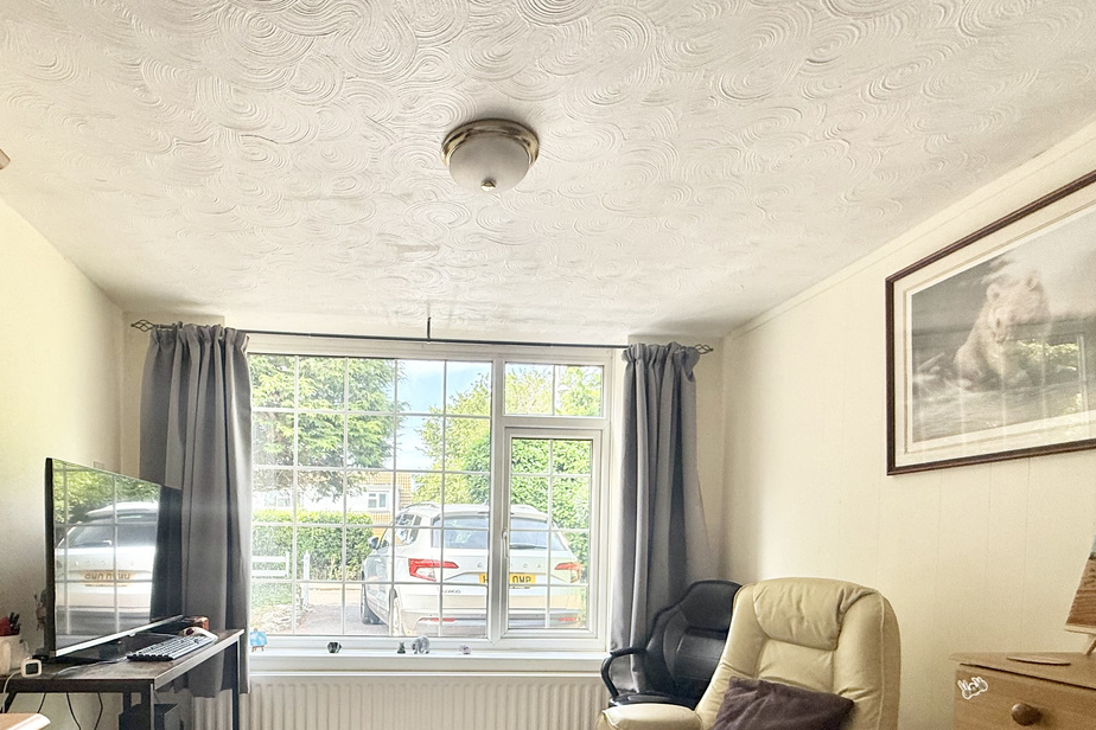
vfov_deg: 55.7
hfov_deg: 80.0
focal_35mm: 21
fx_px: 639
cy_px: 574
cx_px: 424
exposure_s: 1/99
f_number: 2.2
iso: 80
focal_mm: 2.22
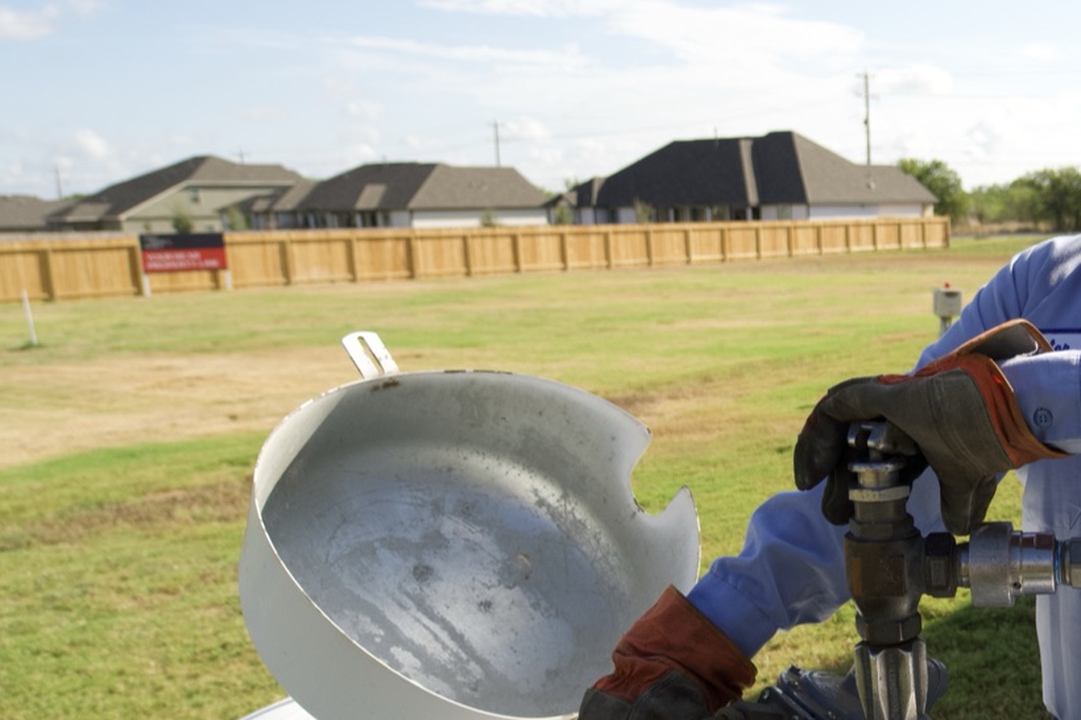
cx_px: 998
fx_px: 1231
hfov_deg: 42.9
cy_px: 465
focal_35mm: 41
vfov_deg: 32.4
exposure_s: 1/2000
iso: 320
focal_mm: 14
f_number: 4
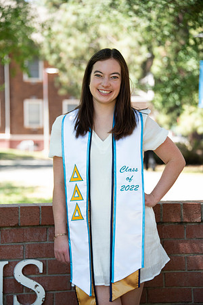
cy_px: 152
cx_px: 102
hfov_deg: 11.0
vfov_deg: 16.4
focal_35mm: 125
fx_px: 1057
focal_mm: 125
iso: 640
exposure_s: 1/320
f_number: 5.6
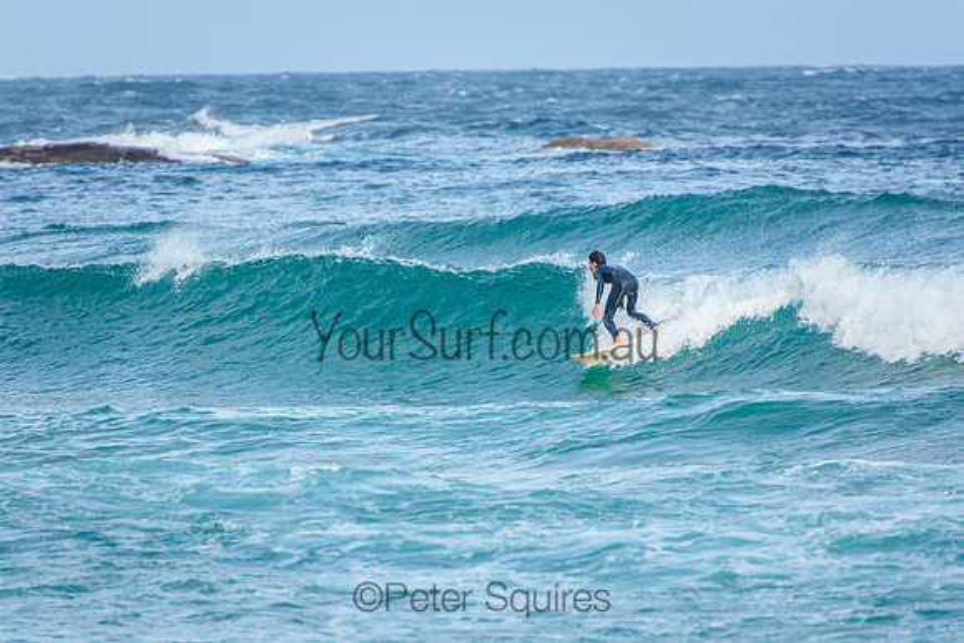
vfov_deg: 2.3
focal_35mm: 600
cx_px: 482
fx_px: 16070
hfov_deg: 3.4
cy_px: 322
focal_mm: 400
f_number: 5.6
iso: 720
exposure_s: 1/1600
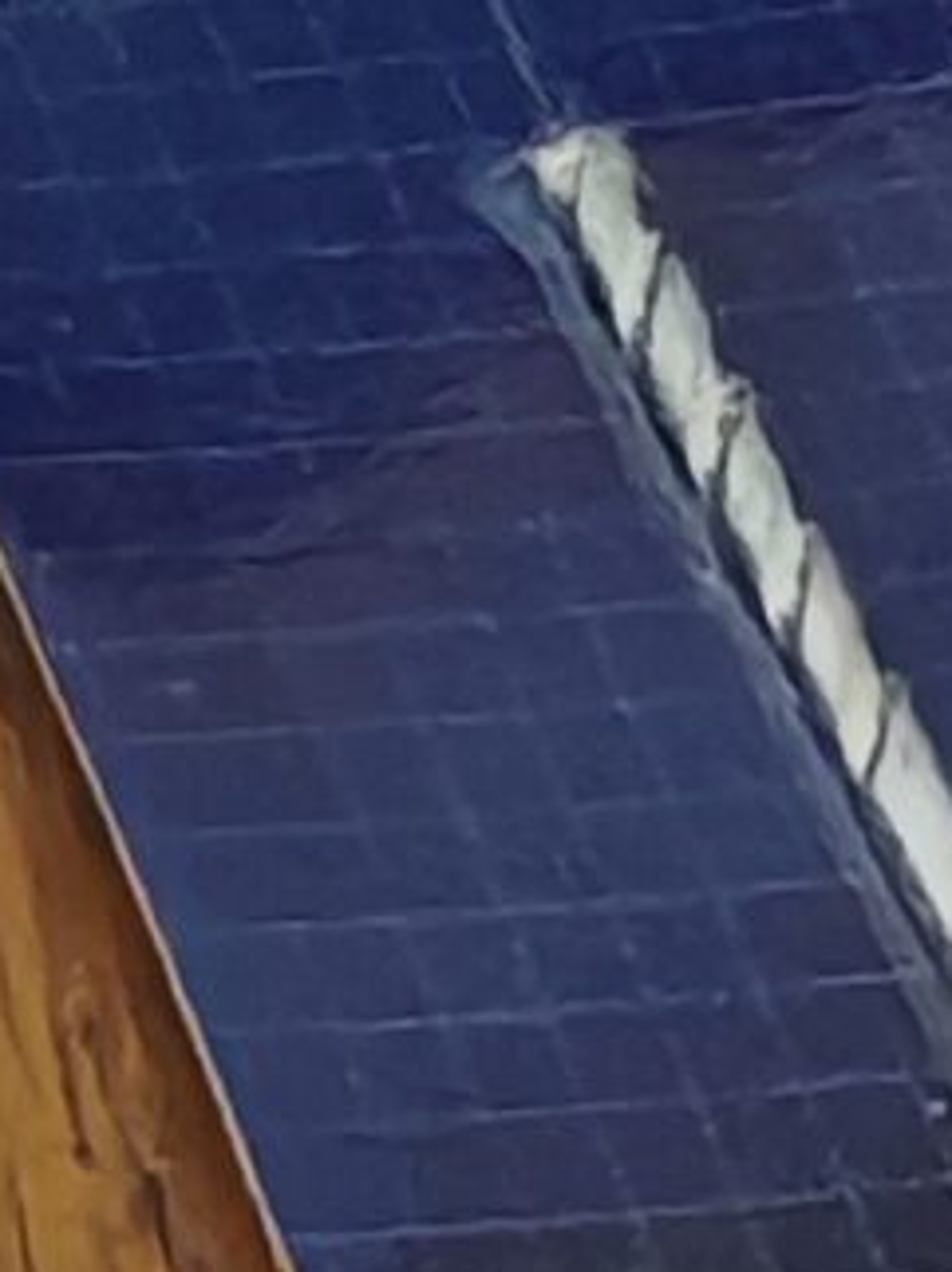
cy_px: -790
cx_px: 533
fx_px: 18983
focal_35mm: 517
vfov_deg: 3.8
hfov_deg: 2.9
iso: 1000
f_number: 1.9
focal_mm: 6.67
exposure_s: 1/25
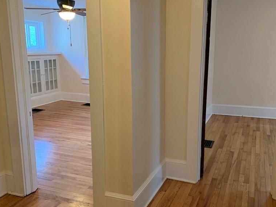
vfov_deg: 40.7
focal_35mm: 35
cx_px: 154
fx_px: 279
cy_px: 109
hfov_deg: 52.5
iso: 400
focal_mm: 4.25
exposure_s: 1/60
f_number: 1.8
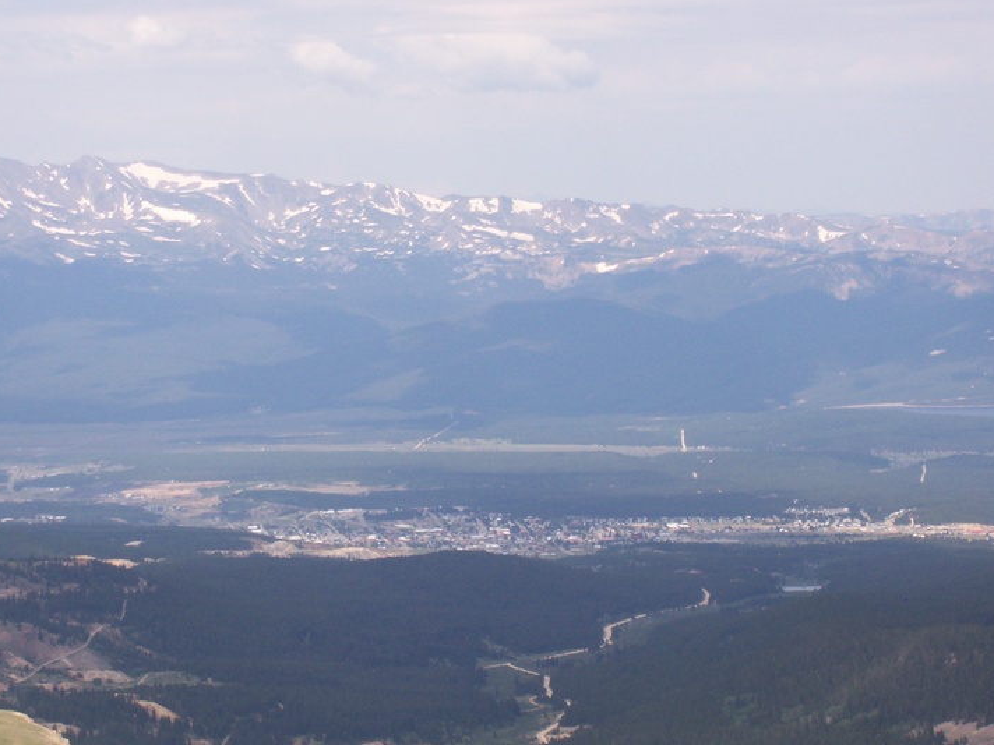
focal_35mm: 132
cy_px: 423
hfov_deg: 14.9
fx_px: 3790
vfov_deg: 11.2
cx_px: 503
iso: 80
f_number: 4.6
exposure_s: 1/576
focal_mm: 16.8
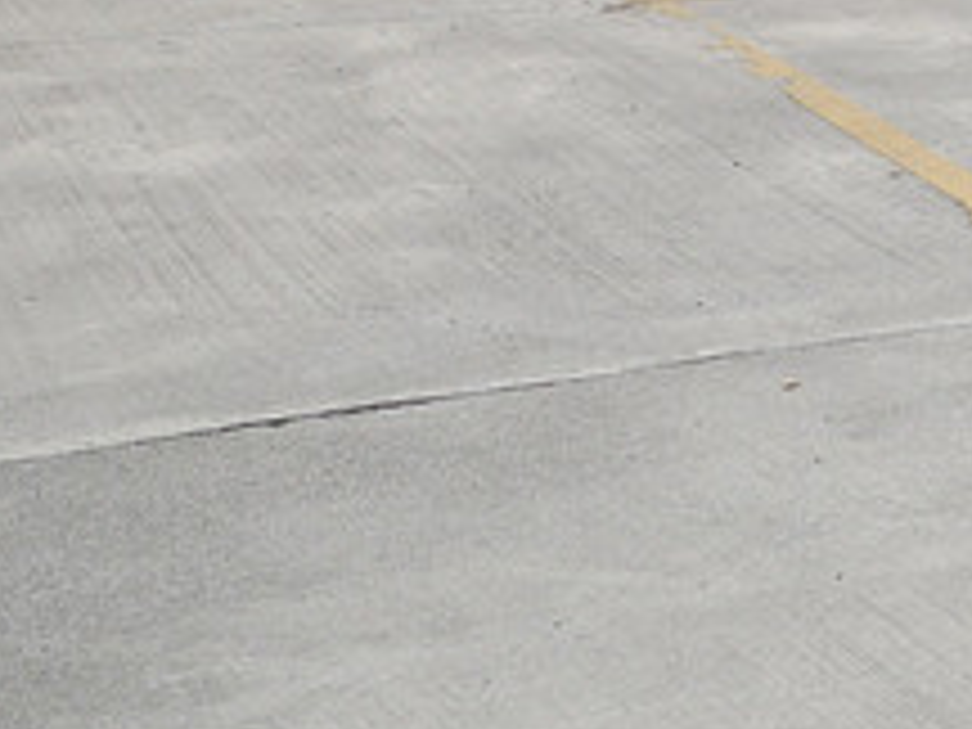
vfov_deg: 9.8
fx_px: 3903
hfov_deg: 13.2
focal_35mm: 139
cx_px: 1544
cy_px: -837
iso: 200
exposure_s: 1/1000
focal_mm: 15
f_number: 5
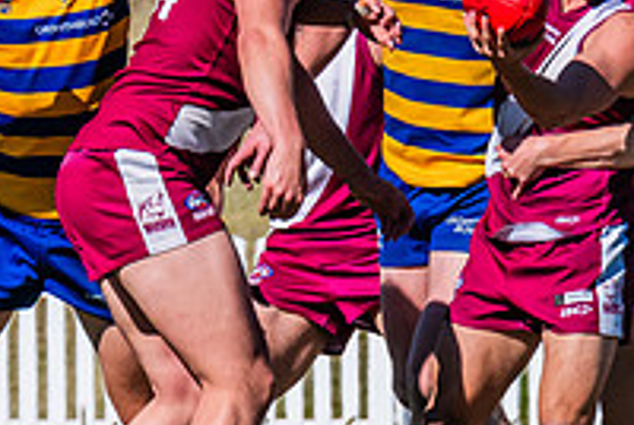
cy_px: 210
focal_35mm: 1707
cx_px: 376
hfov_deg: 1.2
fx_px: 30106
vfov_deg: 0.8
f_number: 11
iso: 800
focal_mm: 420
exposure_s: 1/1600
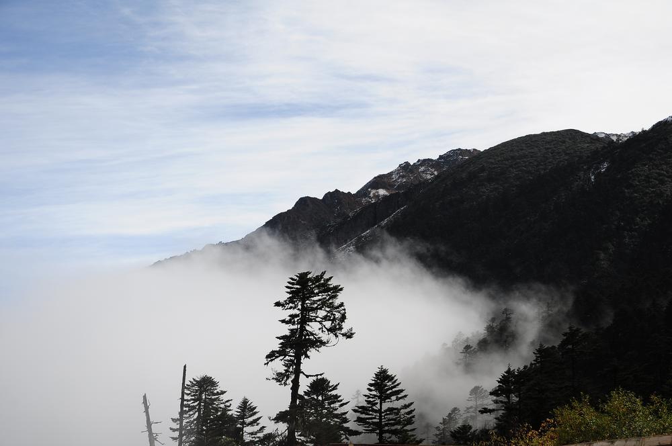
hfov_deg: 35.1
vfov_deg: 23.7
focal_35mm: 57
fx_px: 1063
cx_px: 336
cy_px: 223
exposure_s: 1/1250
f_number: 6.3
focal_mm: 38
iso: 200
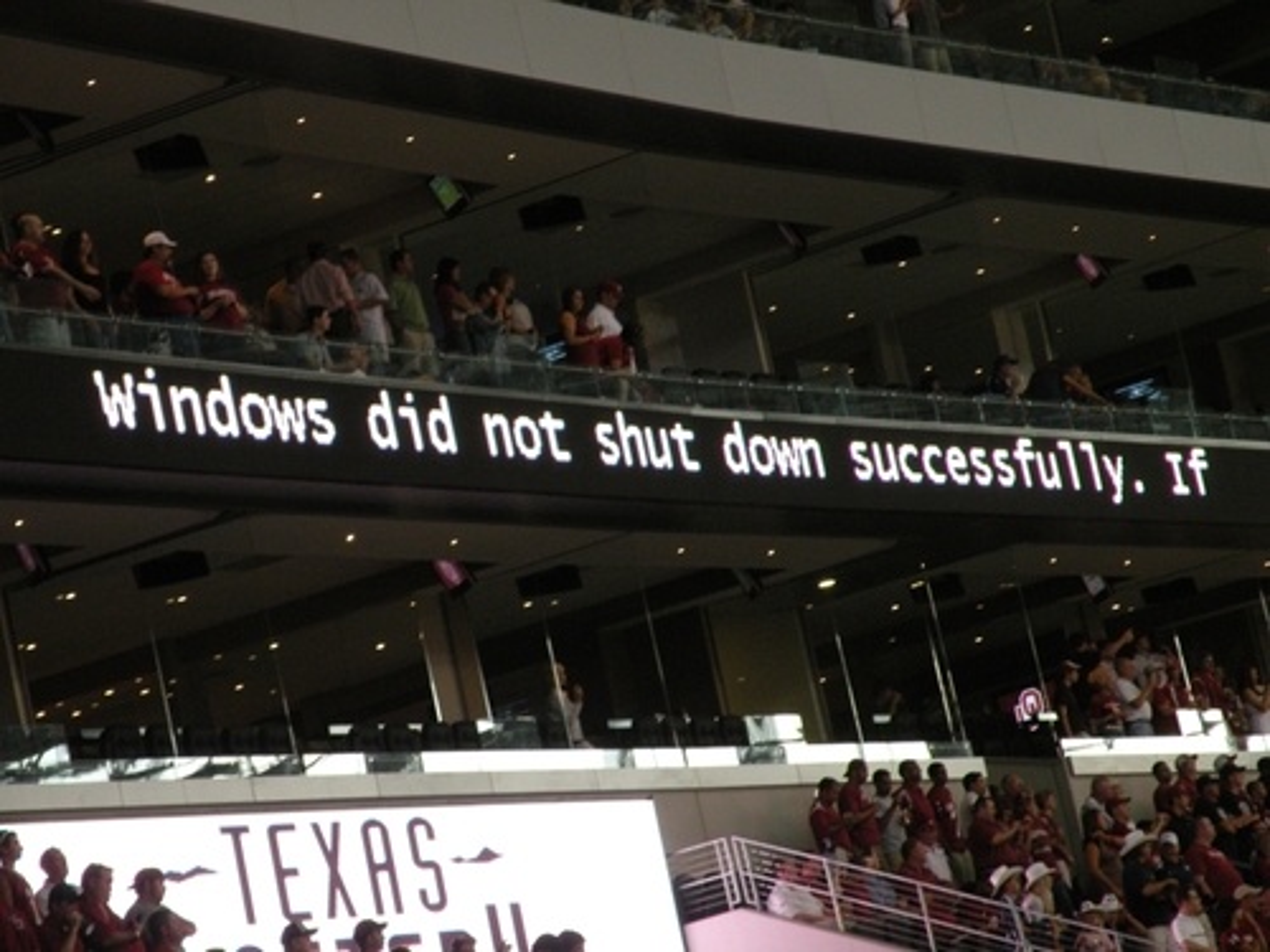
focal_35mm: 155
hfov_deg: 12.7
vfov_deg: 9.6
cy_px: 476
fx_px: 5687
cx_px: 635
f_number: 4.5
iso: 298
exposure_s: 1/96.1
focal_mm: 27.4
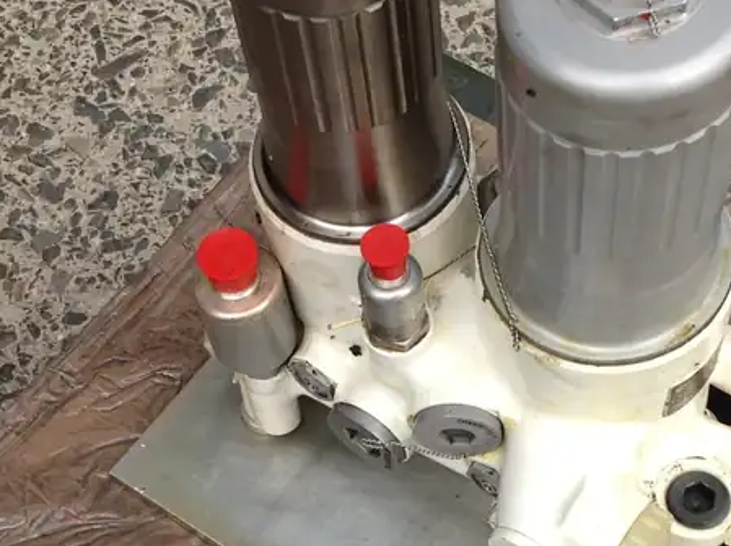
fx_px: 1644
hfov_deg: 25.0
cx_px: 423
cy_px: 421
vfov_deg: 18.7
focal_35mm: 78
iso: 50
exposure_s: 1/703
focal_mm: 4.28
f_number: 2.4
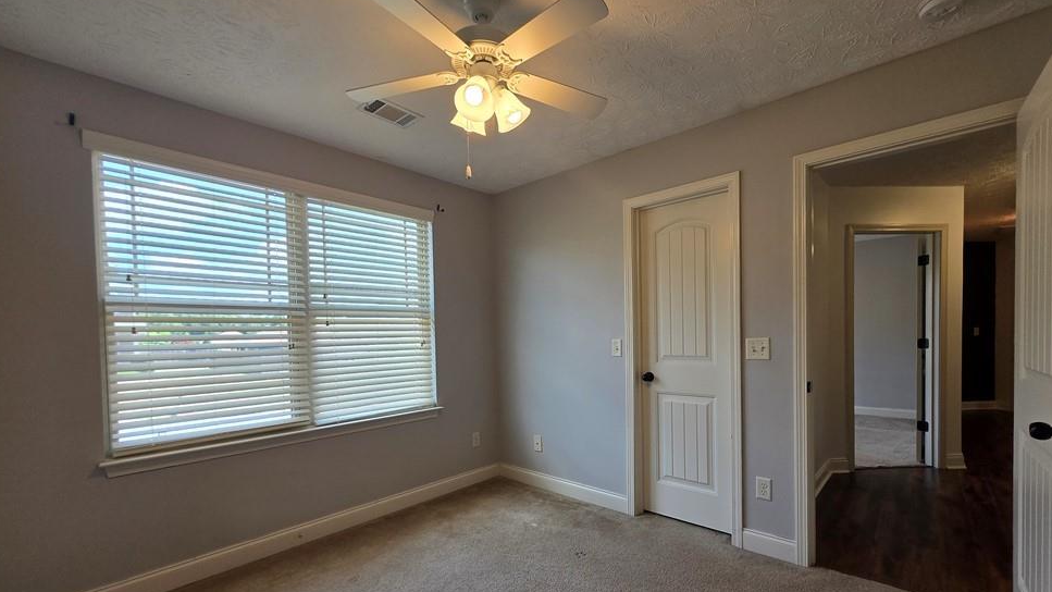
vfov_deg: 69.9
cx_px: 544
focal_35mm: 15
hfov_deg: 103.0
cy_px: 354
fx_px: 418
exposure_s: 1/60
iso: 32
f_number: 2.2
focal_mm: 1.7
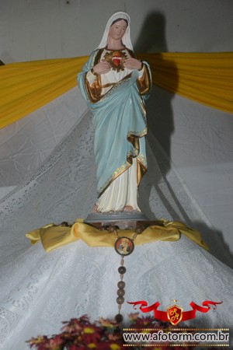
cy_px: 175
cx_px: 116
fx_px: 845
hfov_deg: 15.7
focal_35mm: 87
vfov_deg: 23.4
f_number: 5
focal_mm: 58
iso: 3200
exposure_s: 1/100
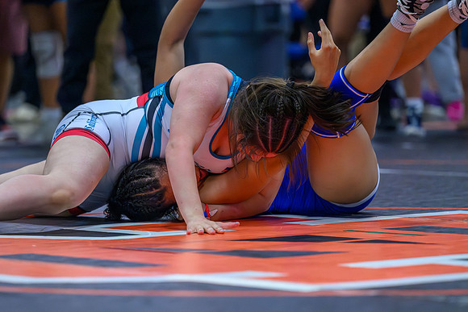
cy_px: 196
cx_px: 212
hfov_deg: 9.4
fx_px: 2854
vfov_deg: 6.3
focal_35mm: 220
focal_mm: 175
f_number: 3.2
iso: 11400
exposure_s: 1/800
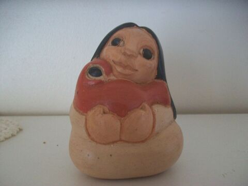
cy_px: 93
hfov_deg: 54.0
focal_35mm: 34
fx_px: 244
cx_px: 124
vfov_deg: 41.8
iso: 160
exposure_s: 1/20
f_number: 2.8
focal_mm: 5.7
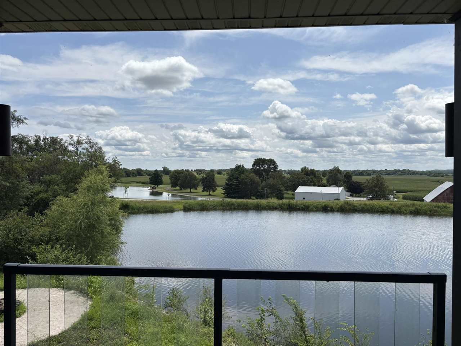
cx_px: 230
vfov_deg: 53.1
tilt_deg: -0.4
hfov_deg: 67.3
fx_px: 346
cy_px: 173
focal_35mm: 26
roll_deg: -0.3
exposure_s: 1/6711
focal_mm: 5.96
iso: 50
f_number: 1.6
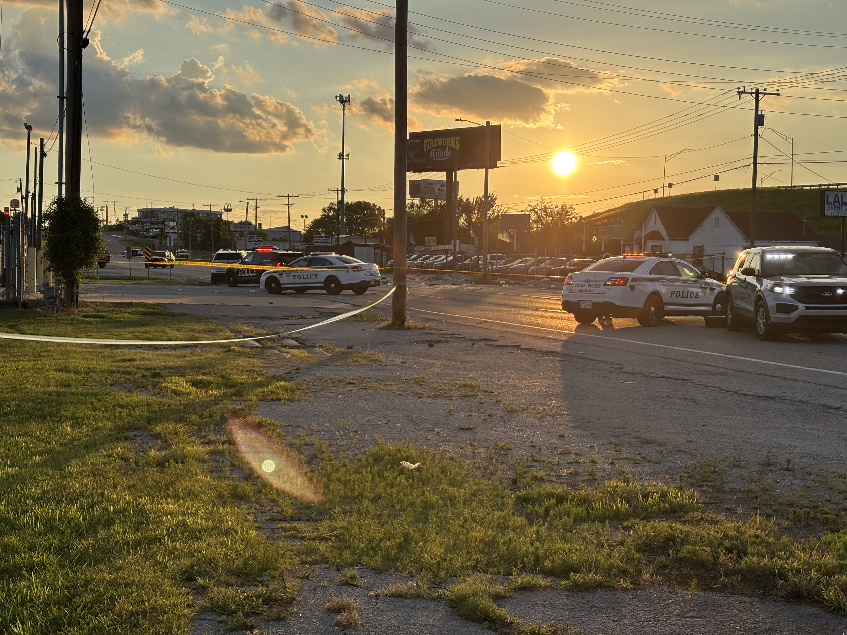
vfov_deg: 28.0
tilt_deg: -1.2
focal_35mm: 52
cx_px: 424
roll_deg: -0.9
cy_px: 318
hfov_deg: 36.8
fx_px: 1272
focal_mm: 5.96
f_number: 1.6
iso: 40
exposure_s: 1/2933
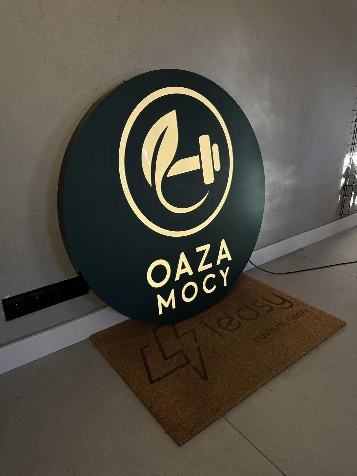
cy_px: 238
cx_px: 178
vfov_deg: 71.6
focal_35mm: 24
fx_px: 330
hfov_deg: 56.8
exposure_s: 1/181
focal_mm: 6.76
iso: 125
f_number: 1.78
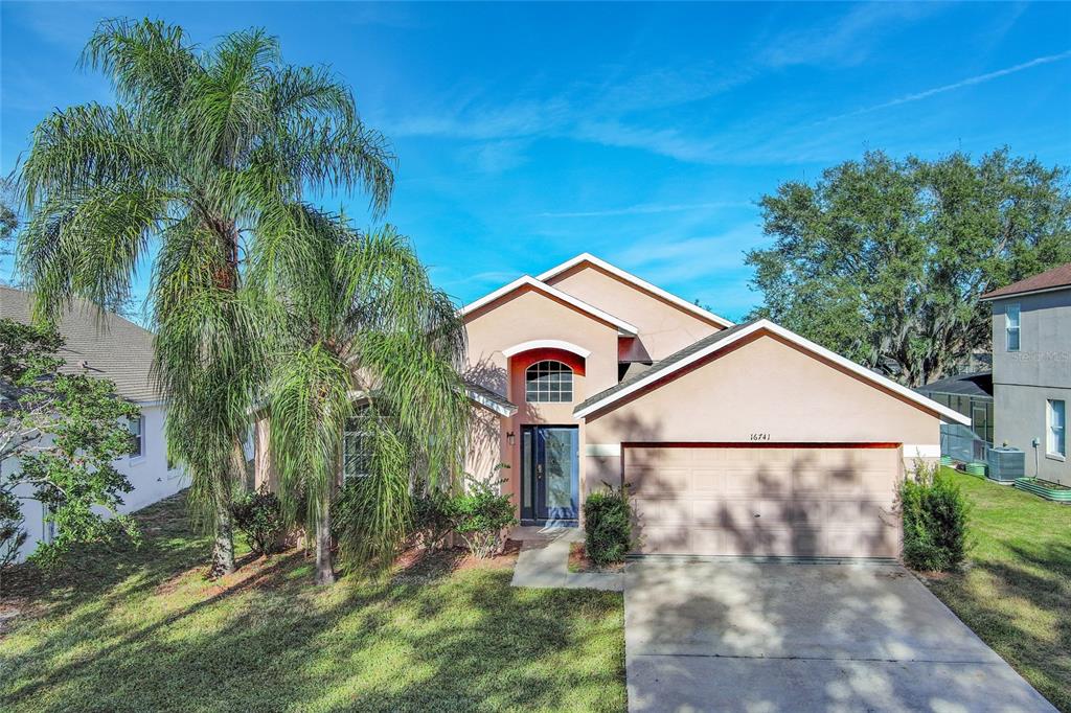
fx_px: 862
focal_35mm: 29
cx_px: 536
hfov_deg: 63.7
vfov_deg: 44.9
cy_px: 356
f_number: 2.8
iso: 400
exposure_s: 1/1000
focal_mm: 10.57
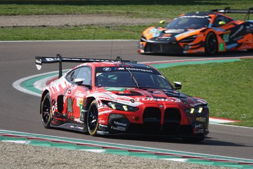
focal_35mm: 561
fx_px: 3942
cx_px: 126
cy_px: 84
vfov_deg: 2.5
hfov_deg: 3.7
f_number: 4.5
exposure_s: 1/800
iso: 100
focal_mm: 205.6
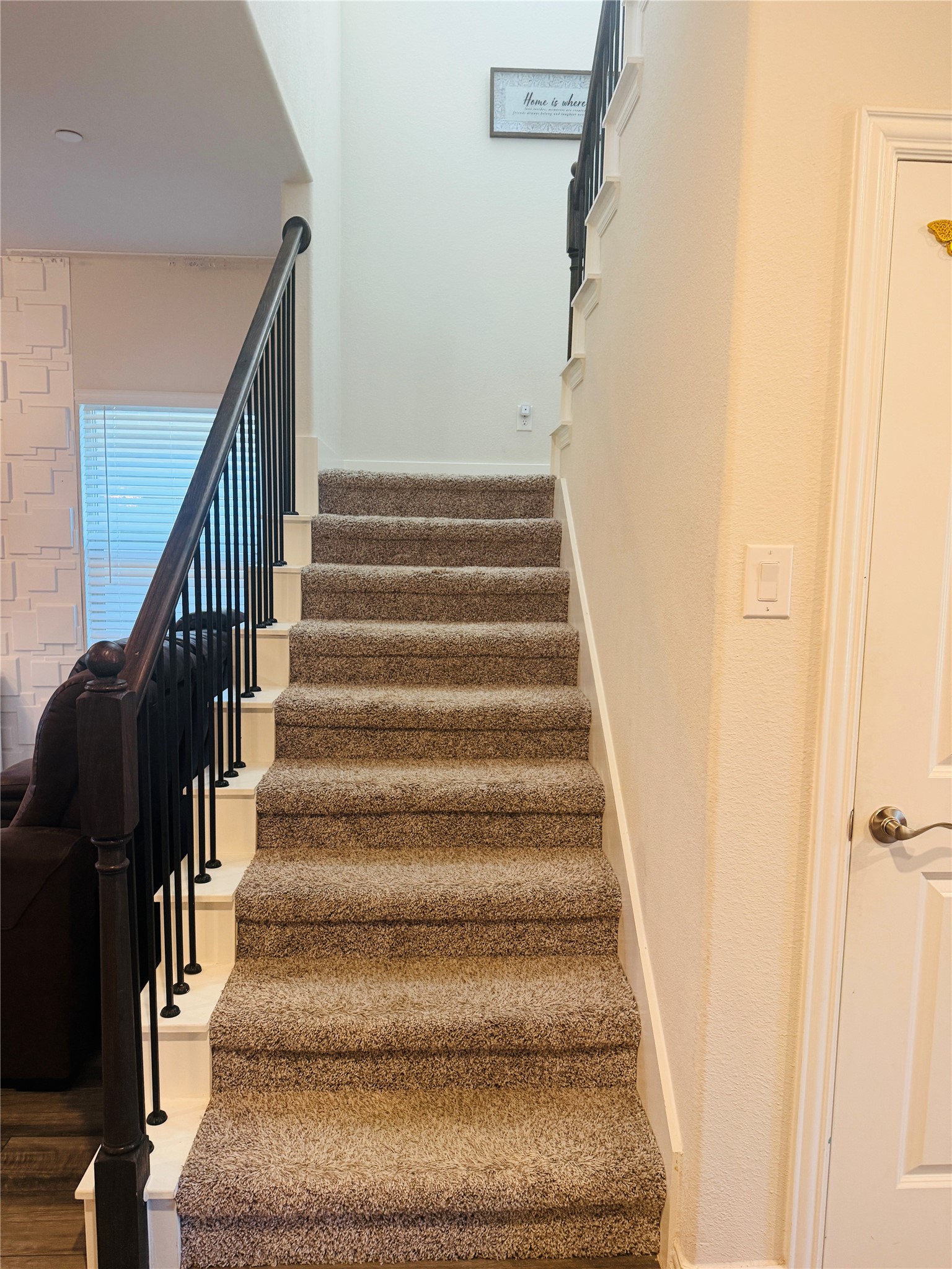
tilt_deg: -5.3
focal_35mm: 24
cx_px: 476
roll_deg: -0.2
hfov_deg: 56.8
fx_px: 880
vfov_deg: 71.6
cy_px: 634
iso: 250
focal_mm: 6.76
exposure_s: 1/60
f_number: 1.78
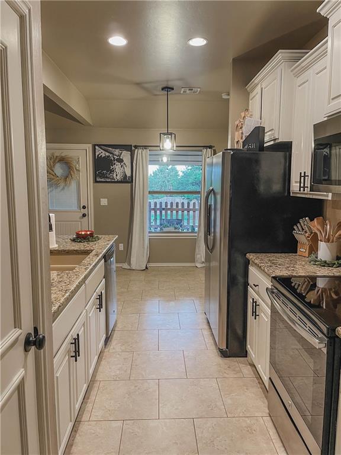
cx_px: 170
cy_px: 228
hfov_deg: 53.1
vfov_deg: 67.3
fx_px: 341
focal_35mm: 26
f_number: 1.6
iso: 160
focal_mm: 4.2
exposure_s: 1/60
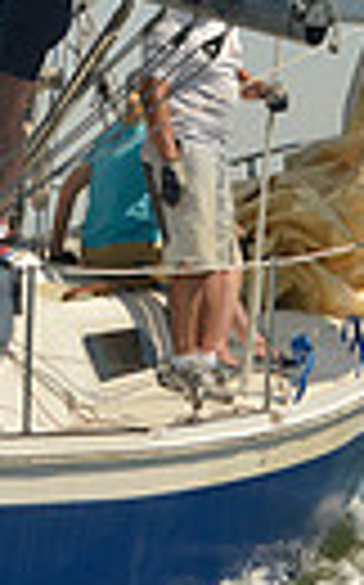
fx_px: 5059
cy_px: 74
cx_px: 99
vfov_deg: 6.6
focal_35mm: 318
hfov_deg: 4.1
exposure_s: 1/800
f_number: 7.1
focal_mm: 70
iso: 200
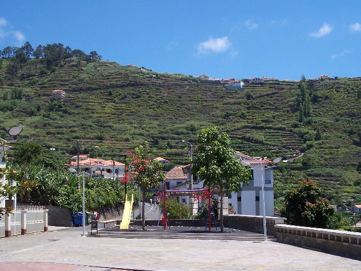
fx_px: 501
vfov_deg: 30.2
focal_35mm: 48
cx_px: 199
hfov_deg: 39.6
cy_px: 169
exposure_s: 1/700
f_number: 4.8
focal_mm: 8
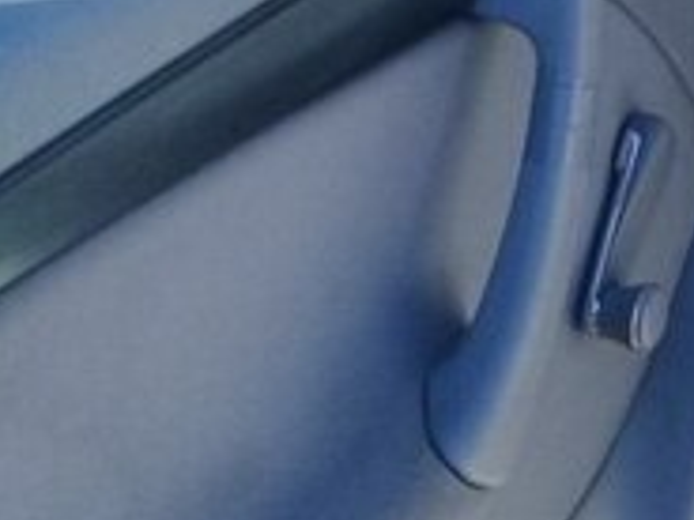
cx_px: 1237
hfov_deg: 15.4
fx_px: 2225
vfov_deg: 13.0
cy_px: -115
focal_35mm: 111
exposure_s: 1/400
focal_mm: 3.3
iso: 50
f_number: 2.2
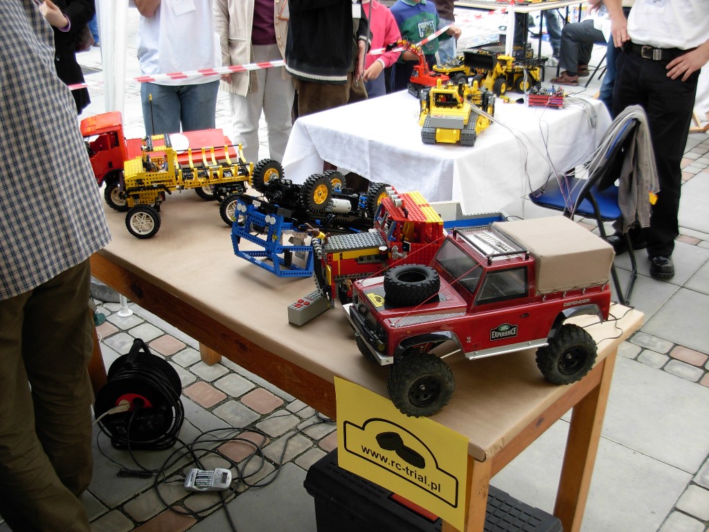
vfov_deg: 37.7
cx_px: 354
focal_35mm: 38
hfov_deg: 49.0
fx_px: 778
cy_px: 266
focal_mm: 6.3
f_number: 2.9
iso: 79
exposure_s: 1/161
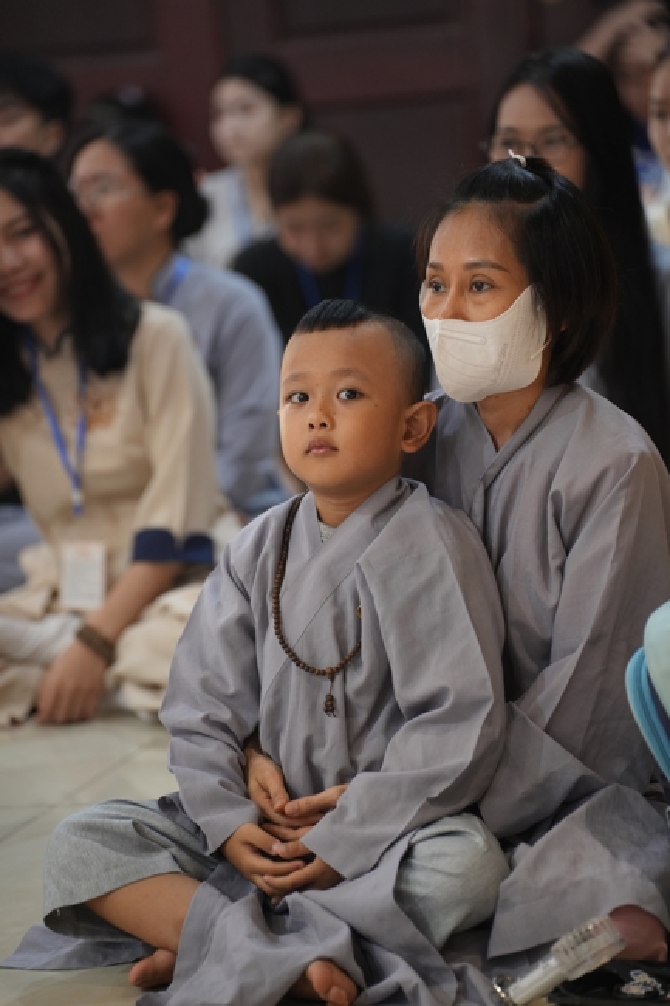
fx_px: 3435
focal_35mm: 123
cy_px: 503
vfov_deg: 16.7
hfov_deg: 11.1
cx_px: 335
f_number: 2.8
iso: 2000
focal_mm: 123
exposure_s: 1/80
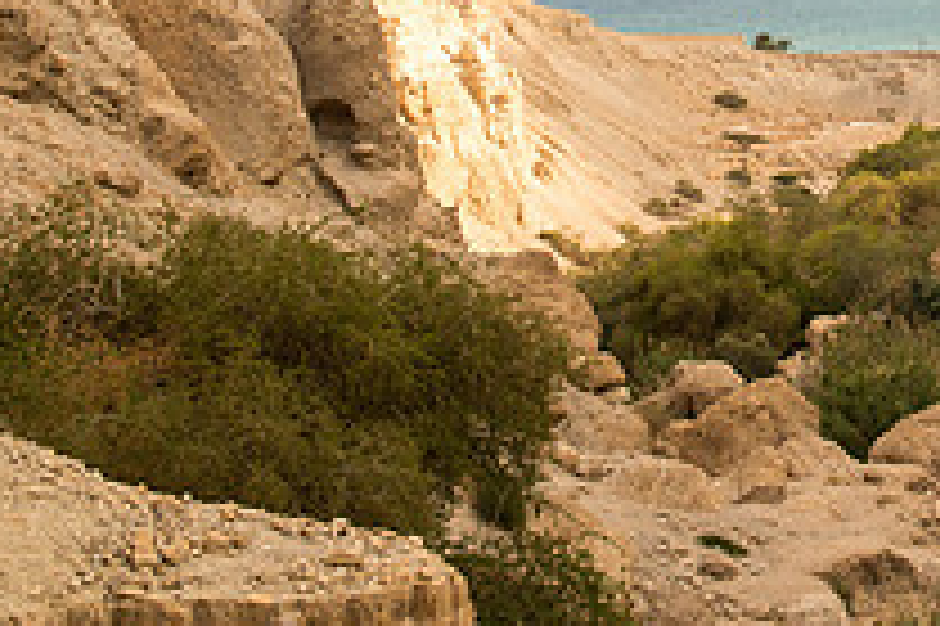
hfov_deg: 22.4
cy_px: -200
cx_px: 814
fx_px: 2322
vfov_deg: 14.6
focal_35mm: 89
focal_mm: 32
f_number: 2.8
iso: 200
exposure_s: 1/1600
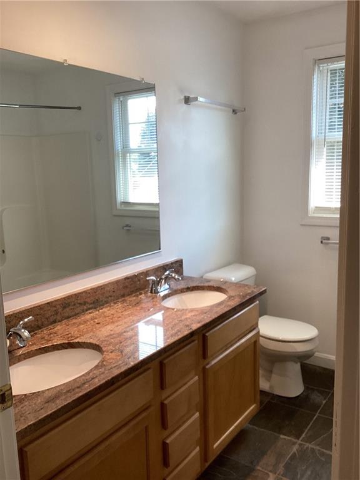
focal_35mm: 31
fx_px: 430
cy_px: 240
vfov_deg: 58.4
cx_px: 180
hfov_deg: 45.4
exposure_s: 1/120
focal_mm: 3.3
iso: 80
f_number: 2.4
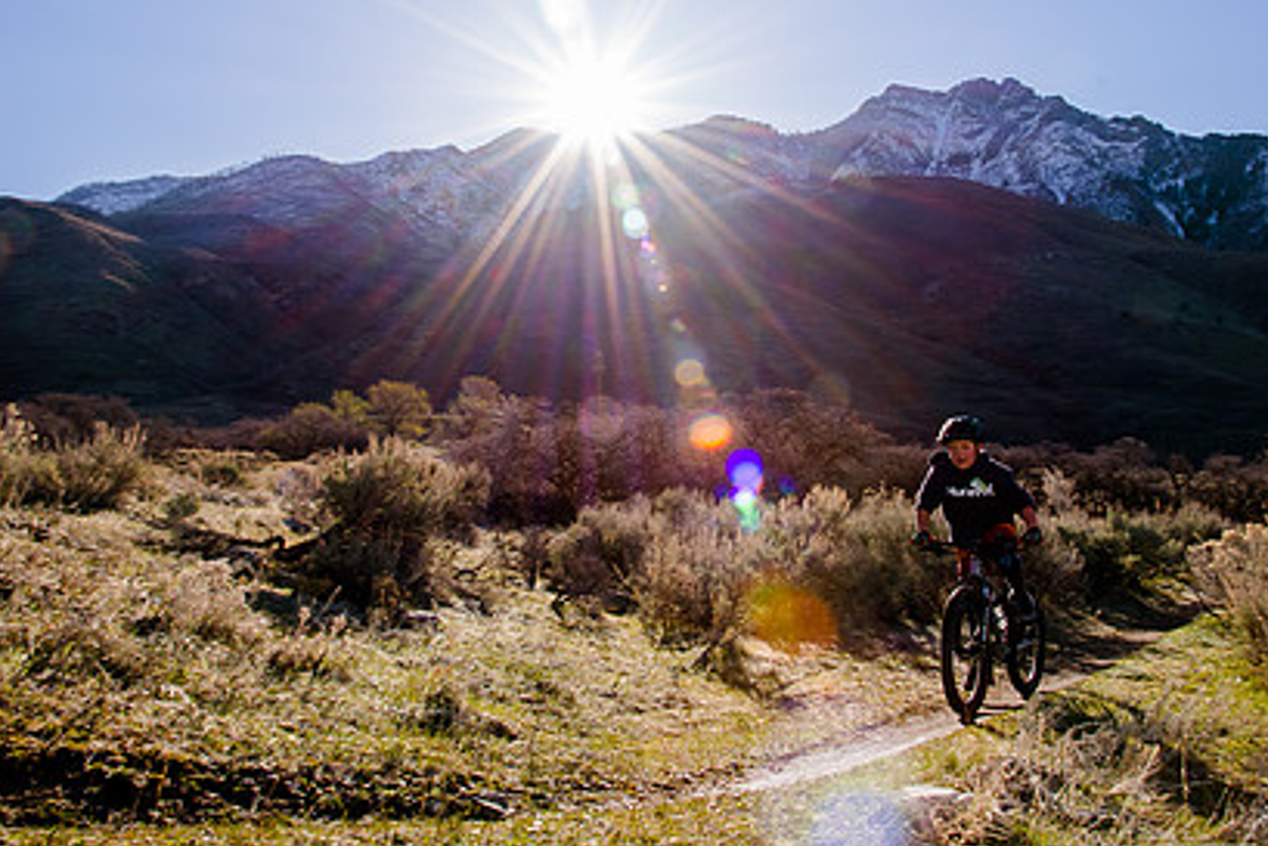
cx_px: 657
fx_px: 1198
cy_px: 315
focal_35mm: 34
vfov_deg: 38.7
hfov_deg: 55.8
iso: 250
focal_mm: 24
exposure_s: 1/125
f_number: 18
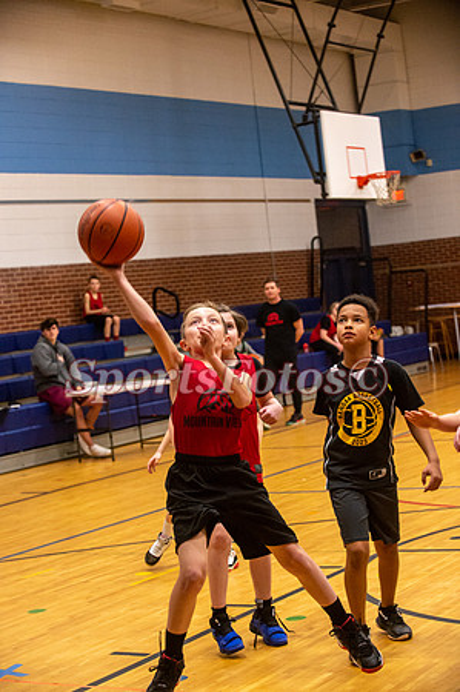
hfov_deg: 17.5
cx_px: 230
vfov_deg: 26.0
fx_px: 1498
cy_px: 346
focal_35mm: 78
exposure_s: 1/500
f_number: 4
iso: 5000
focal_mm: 78
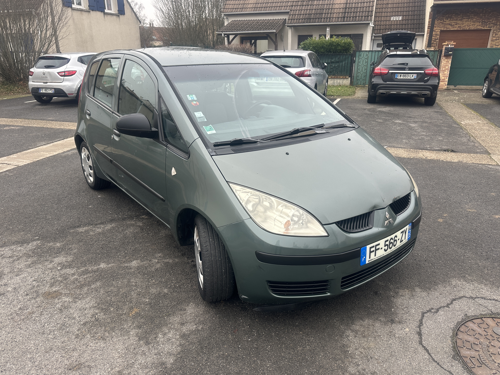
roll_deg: +0.9
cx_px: 246
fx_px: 361
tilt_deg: -20.7
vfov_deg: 54.9
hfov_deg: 69.4
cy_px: 189
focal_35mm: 25
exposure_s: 1/223
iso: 64
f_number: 1.78
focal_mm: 6.86
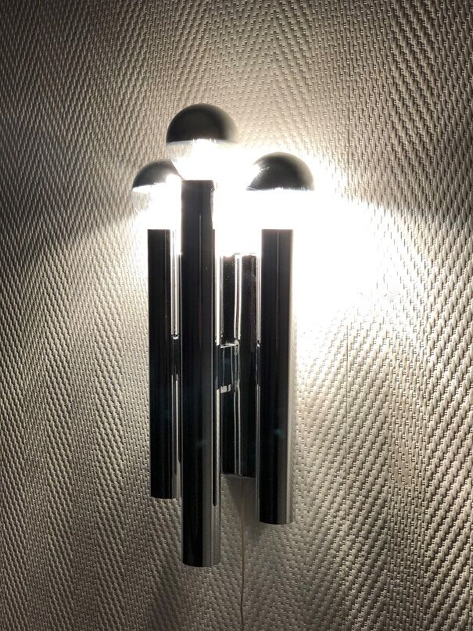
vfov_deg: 36.8
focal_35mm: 52
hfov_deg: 28.0
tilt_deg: -4.9
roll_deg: +0.3
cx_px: 236
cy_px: 316
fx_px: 948
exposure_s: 1/50
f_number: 2.4
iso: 40
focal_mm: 6
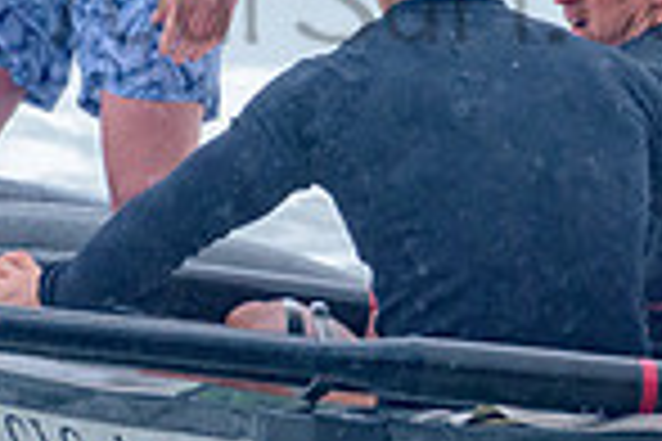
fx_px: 36830
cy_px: -71
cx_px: 498
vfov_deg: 0.7
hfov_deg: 1.0
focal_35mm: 2003
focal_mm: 500
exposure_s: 1/1250
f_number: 5.6
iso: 1800
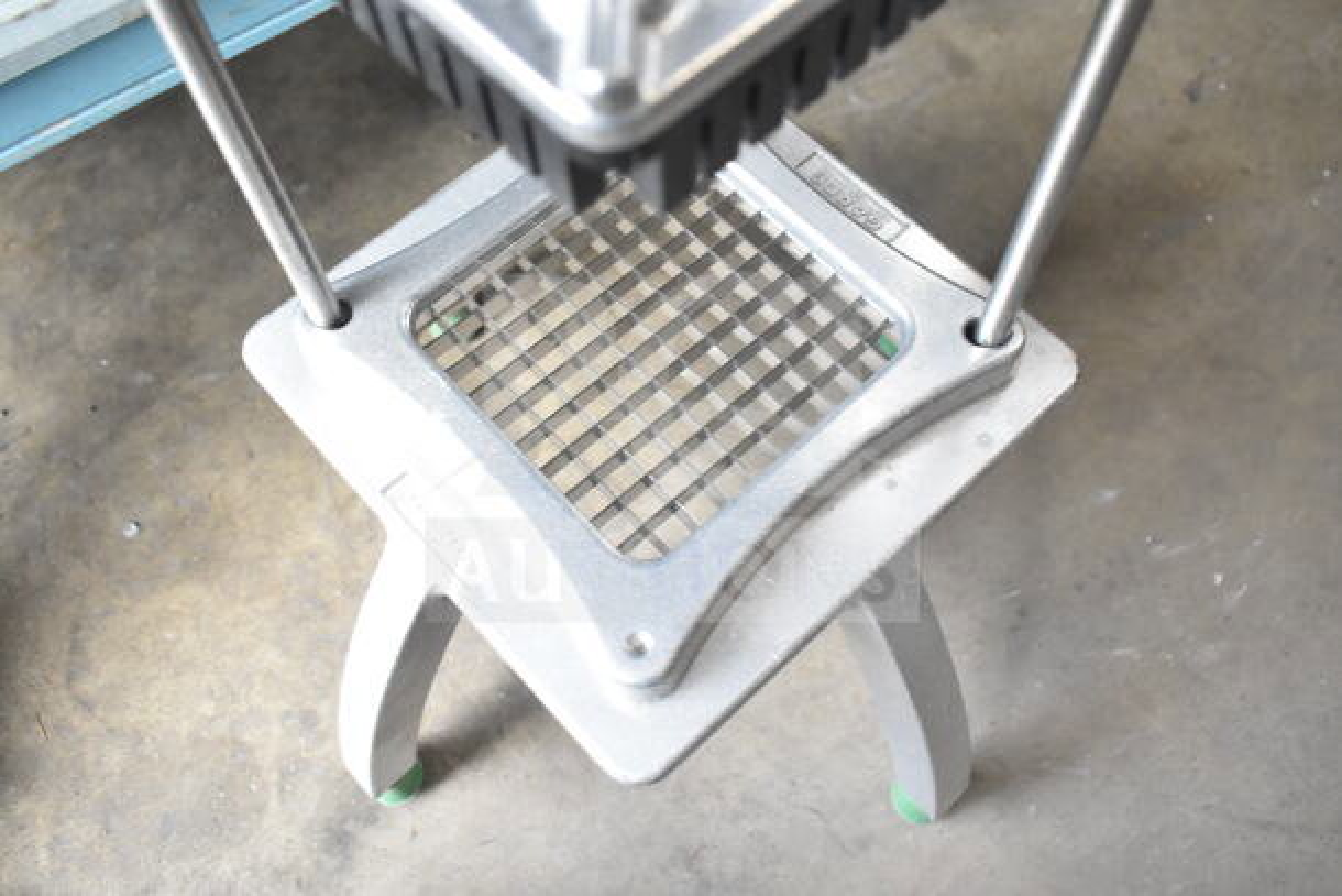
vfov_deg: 40.0
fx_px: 1230
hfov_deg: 57.2
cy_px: 448
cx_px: 671
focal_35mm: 33
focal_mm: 22
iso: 1600
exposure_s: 1/100
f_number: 5
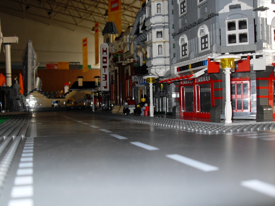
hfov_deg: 50.1
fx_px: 294
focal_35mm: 37
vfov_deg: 38.7
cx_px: 138
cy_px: 103
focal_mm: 6.3
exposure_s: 1/45
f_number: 2.8
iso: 100
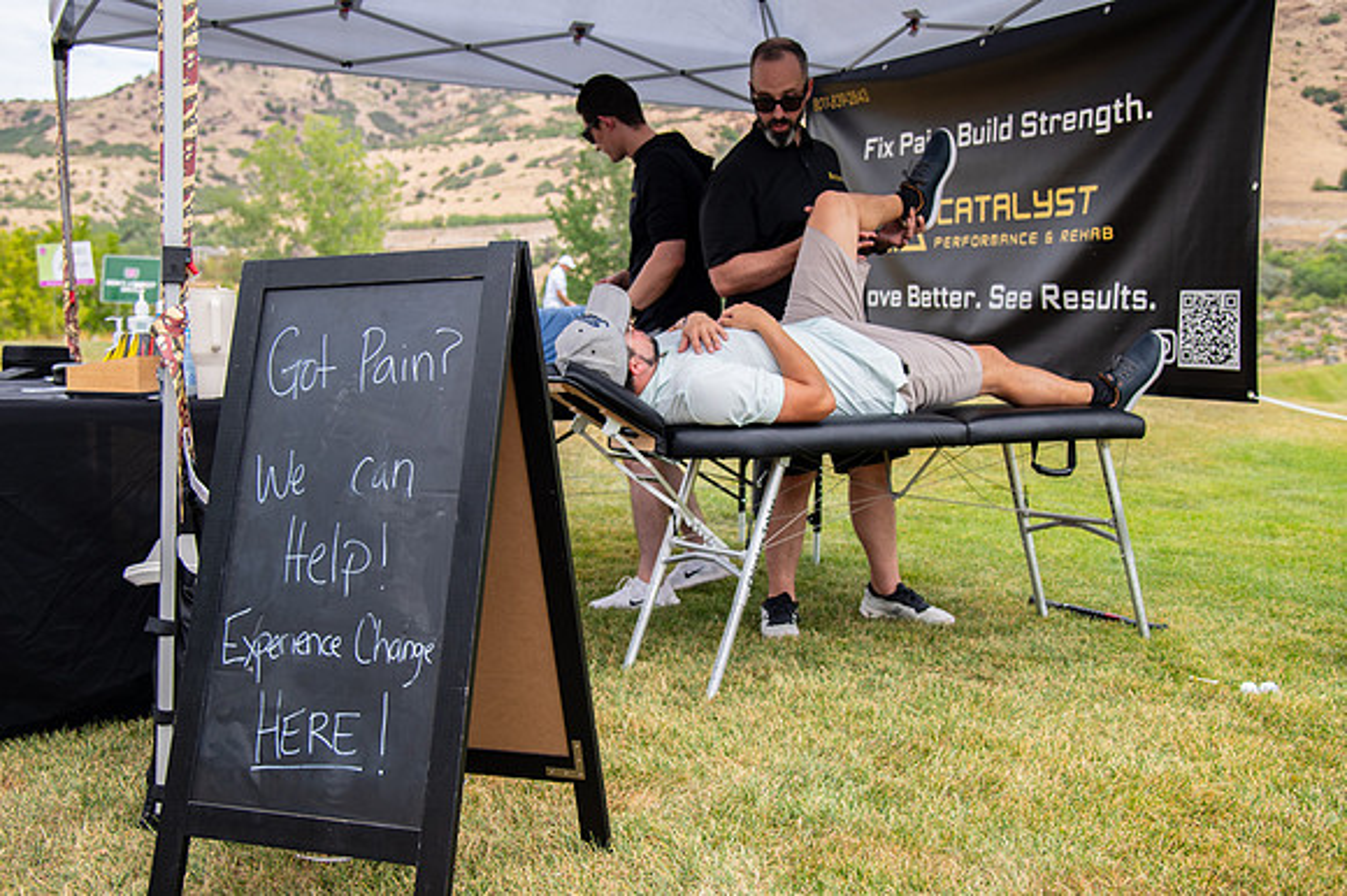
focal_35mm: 37
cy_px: 467
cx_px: 665
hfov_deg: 51.3
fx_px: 1401
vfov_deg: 35.5
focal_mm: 32
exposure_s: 1/1000
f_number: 4
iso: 200
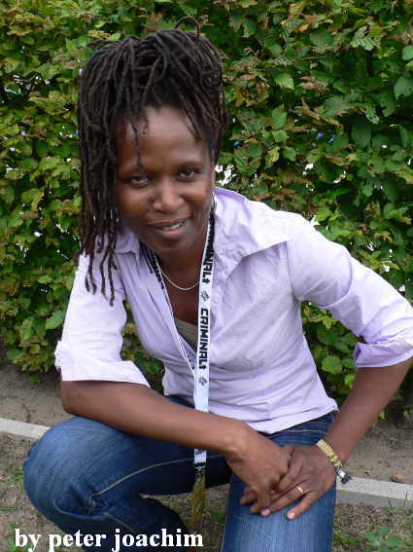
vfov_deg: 52.6
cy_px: 276
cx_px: 206
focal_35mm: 35
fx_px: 557
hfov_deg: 40.7
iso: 64
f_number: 3.6
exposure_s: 1/100
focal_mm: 6
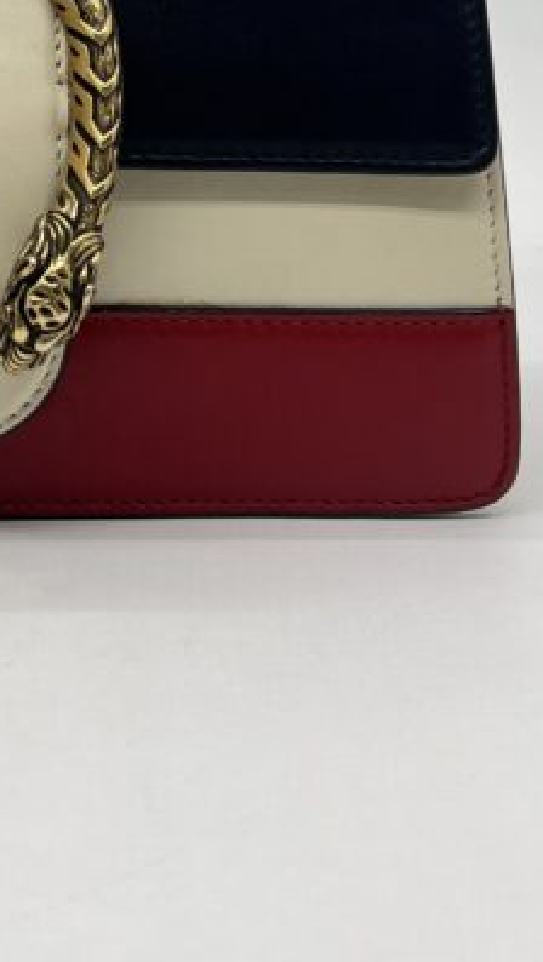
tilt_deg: -6.2
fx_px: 1864
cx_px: -29
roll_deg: -0.5
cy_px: -44
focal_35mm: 73
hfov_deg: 16.2
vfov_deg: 27.0
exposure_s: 1/130
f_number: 1.5
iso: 32
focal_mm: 5.7
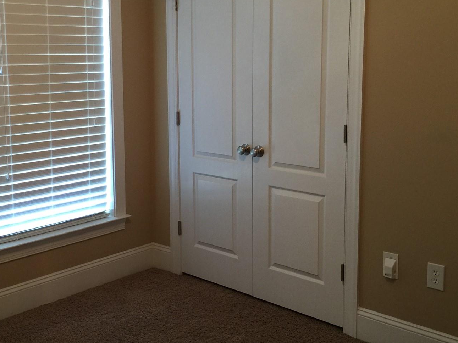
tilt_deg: -7.5
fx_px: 609
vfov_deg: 31.5
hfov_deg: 40.8
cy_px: 149
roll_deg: -0.5
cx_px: 161
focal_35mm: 46
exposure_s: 1/15
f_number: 2.2
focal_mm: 4.15
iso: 64
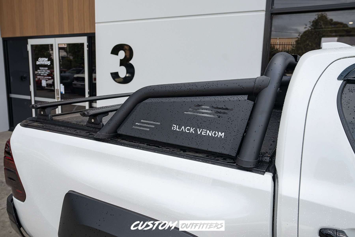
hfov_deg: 73.7
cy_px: 118
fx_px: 237
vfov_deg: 53.1
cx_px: 178
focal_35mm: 24
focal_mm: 24
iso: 160
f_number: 5
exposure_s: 1/160
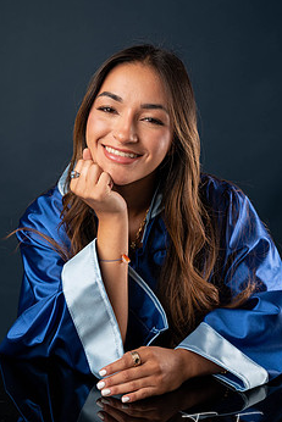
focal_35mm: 65
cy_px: 200
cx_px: 131
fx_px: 763
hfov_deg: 20.9
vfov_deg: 30.9
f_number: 5.6
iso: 200
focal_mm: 50
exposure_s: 1/100
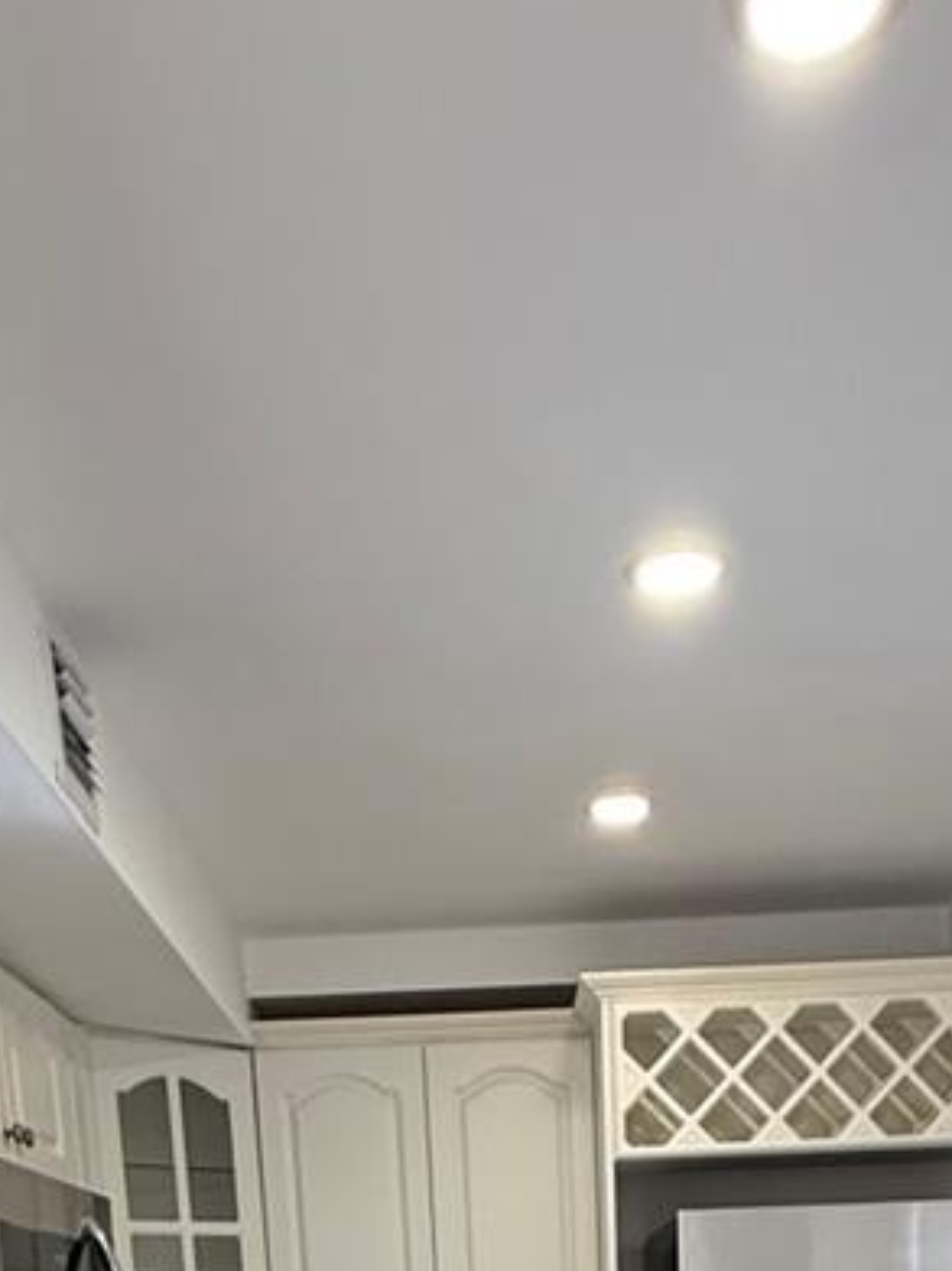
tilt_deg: -12.8
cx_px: 530
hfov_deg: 33.5
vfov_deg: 31.5
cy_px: 1723
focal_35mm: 43
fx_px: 1578
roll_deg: +2.0
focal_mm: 2.22
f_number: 2.2
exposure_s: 1/120
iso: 640
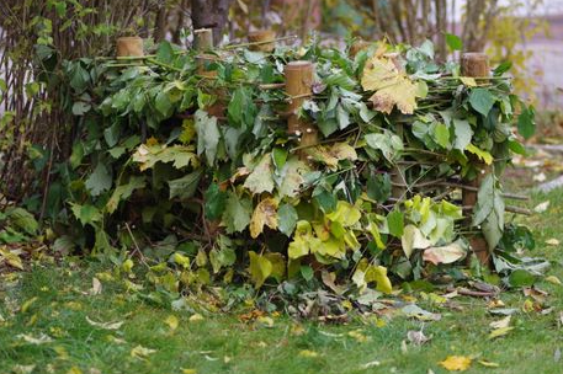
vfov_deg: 8.2
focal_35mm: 168
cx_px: 308
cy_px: 206
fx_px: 2625
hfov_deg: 12.2
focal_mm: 100
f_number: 2.8
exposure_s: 1/160
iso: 100
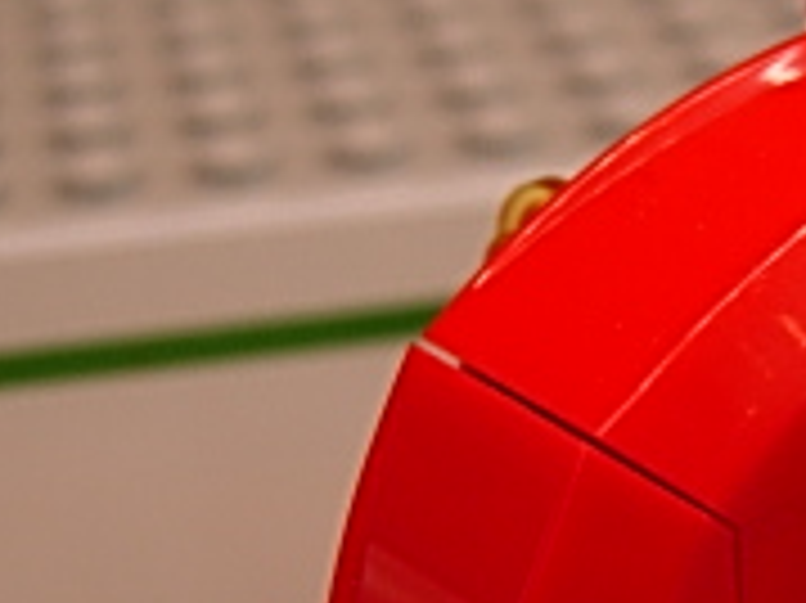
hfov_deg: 14.8
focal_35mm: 129
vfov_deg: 11.5
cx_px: 982
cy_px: 446
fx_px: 3002
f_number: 2.7
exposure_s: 1/13.4
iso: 50
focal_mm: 7.5
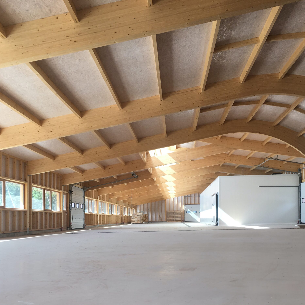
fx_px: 349
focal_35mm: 35
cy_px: 153
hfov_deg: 47.2
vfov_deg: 47.2
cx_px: 154
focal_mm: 4.15
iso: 25
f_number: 2.2
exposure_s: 1/100
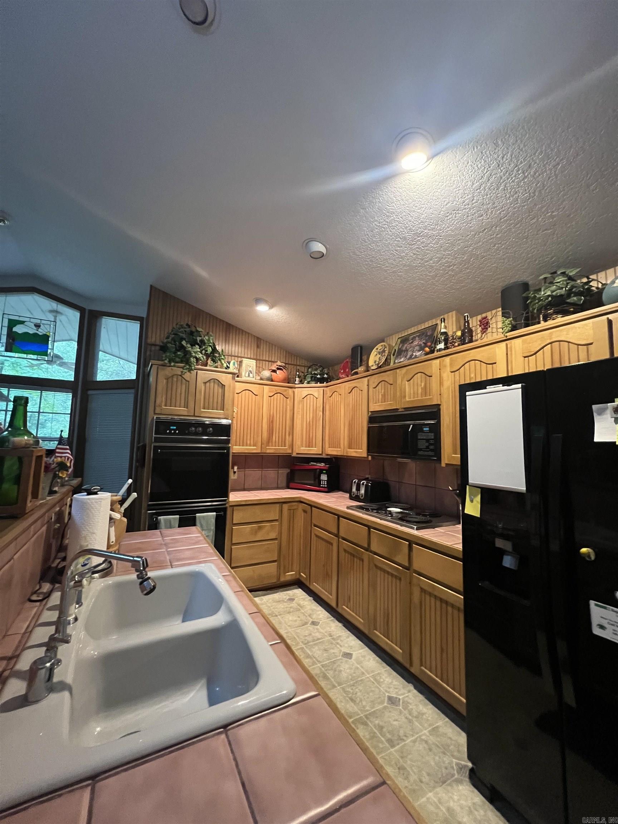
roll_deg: -1.6
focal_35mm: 13
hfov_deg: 89.9
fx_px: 309
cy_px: 412
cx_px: 309
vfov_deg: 106.2
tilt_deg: +5.9
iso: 800
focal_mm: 1.57
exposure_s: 1/60
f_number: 1.8
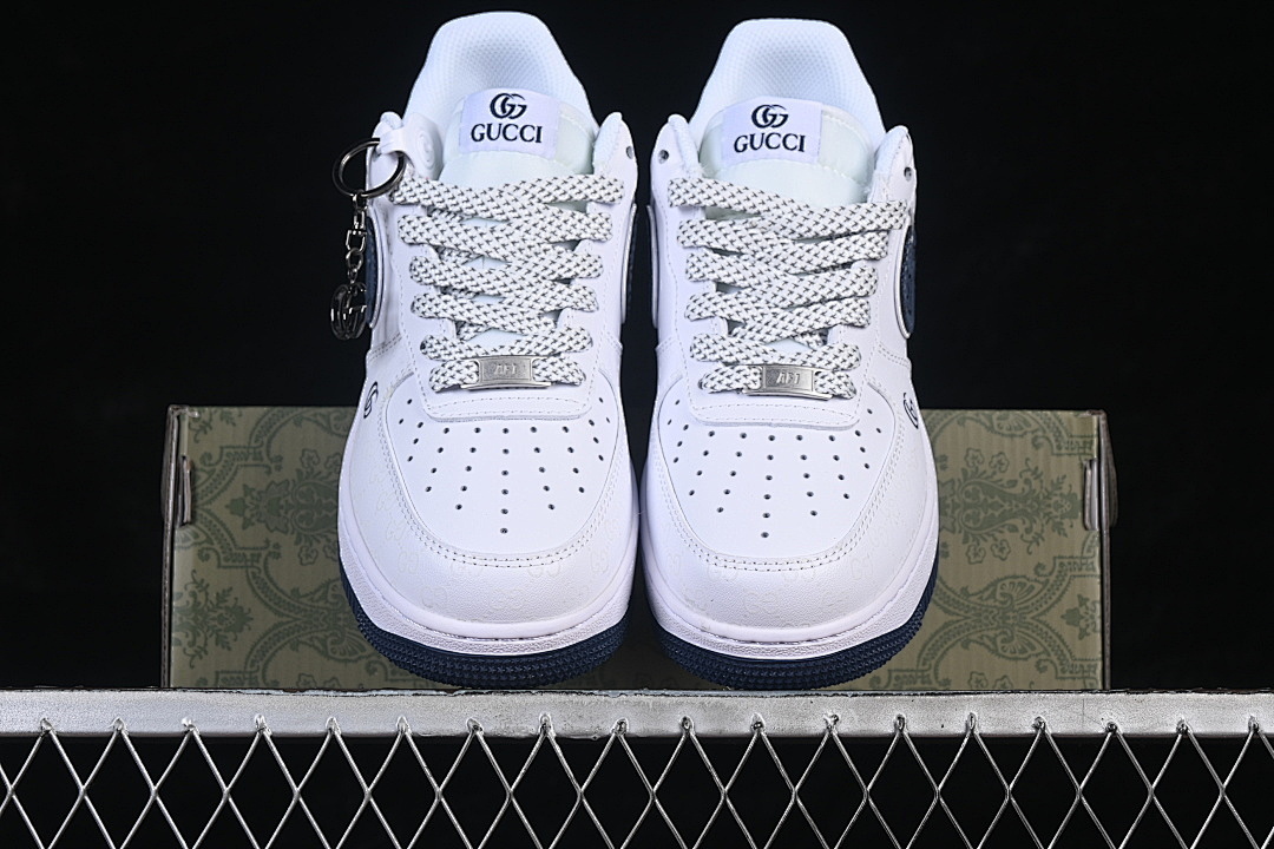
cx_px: 637
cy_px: 424
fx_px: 2654
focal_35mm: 75
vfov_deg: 18.2
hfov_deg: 27.0
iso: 160
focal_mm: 50
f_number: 8
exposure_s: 1/100
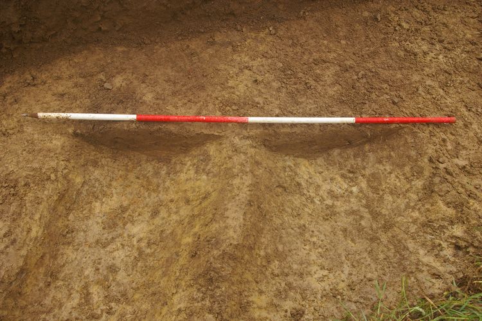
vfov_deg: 36.8
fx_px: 482
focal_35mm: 36
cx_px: 241
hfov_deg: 53.2
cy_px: 160
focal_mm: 24
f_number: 8
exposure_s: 1/180
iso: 200
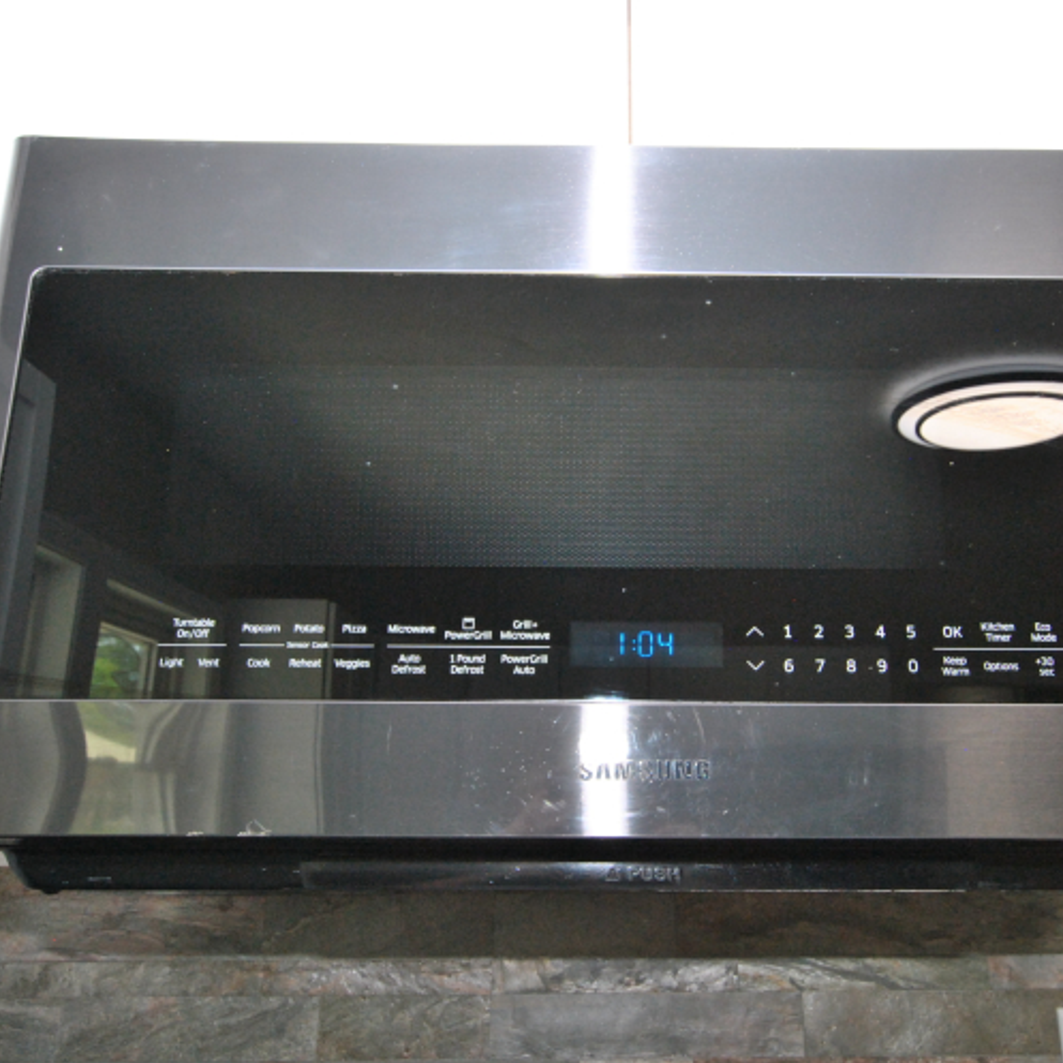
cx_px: 619
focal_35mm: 33
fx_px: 1134
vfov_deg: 50.2
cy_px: 530
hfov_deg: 50.0
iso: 800
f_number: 7.1
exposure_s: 1/60
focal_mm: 17
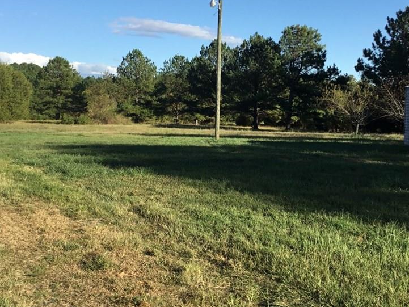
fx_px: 520
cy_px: 124
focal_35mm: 44
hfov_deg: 42.9
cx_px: 208
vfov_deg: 32.8
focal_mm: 3.3
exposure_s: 1/936
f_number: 2.4
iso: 25
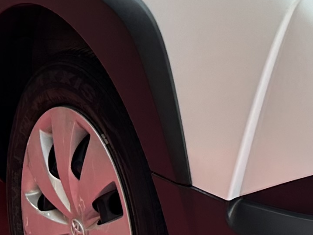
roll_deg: -2.7
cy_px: -128
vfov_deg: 10.6
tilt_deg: -9.1
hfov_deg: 14.3
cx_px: 327
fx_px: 1221
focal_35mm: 135
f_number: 1.78
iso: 80
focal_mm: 6.86
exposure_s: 1/100
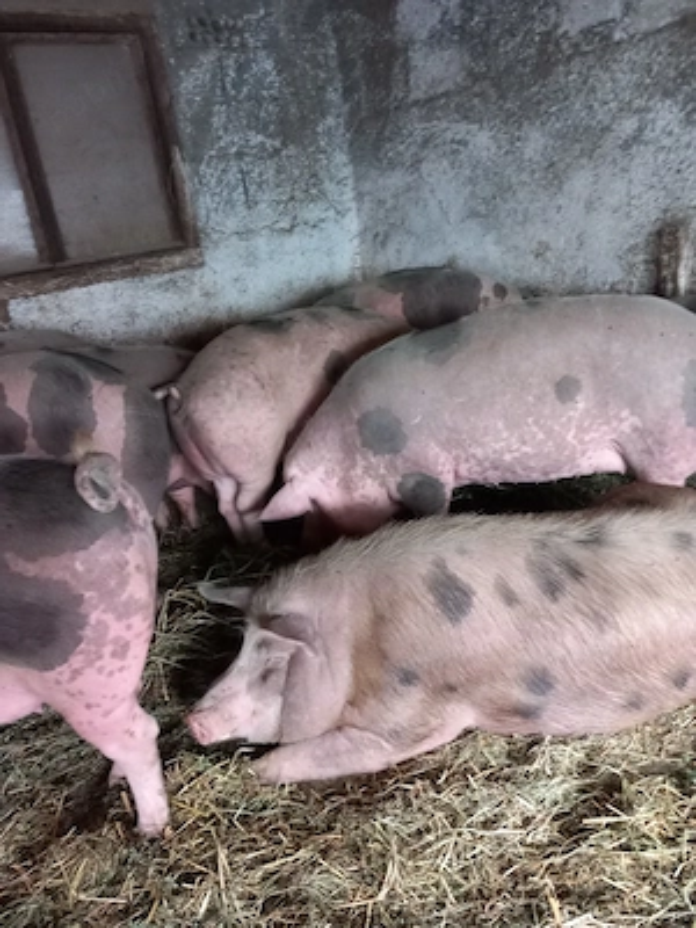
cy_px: 464
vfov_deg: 65.3
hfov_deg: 51.4
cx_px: 348
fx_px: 724
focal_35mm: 27
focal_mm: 4
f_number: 1.8
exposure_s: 1/25.1
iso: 400
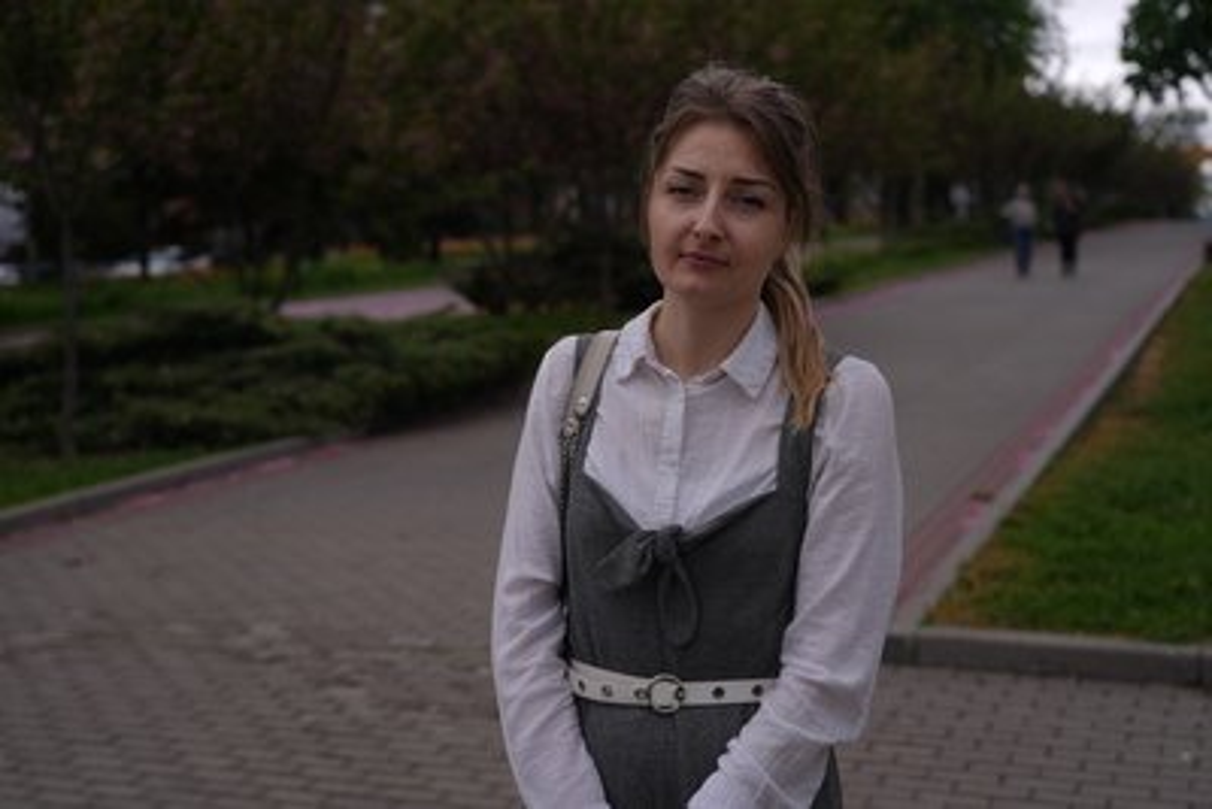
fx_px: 1650
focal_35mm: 49
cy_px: 404
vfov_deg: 27.5
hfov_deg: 40.3
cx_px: 606
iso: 50
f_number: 4
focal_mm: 49
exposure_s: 1/320
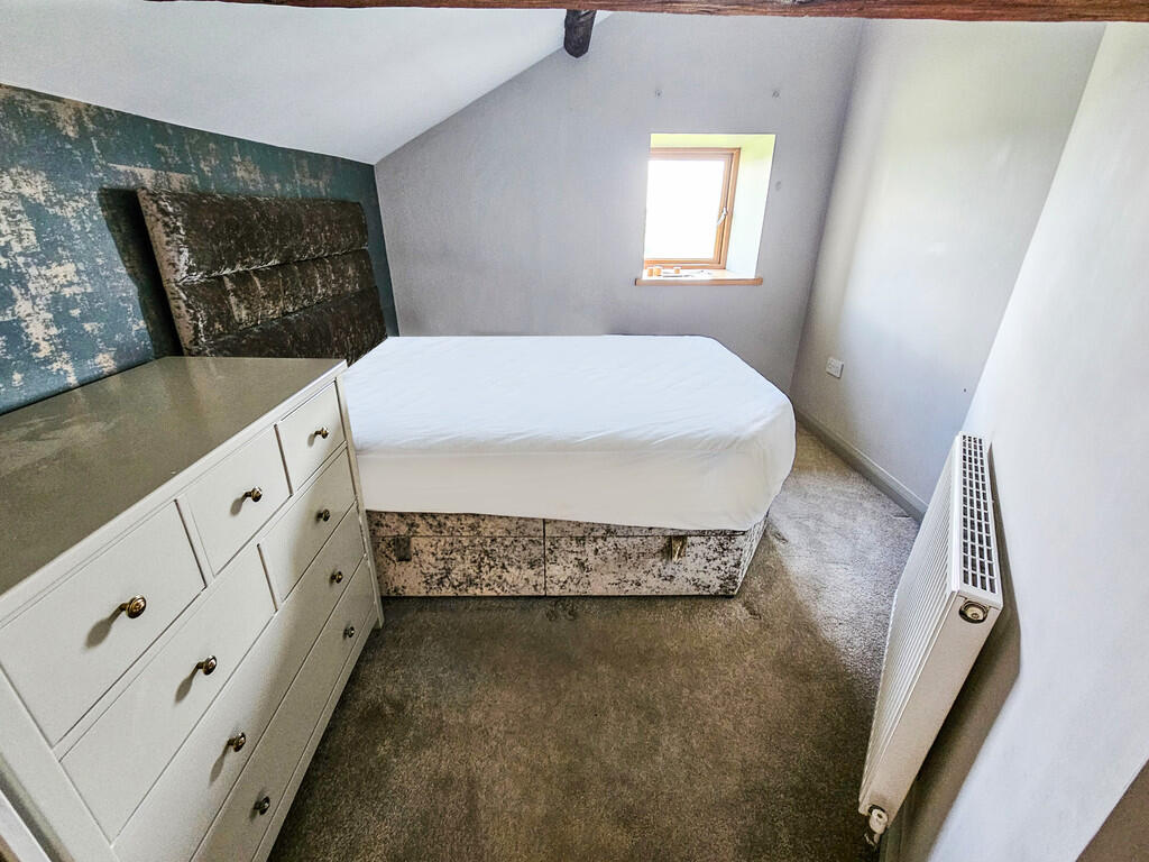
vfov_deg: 89.9
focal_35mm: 13
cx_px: 574
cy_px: 431
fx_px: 432
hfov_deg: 106.2
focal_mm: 2.2
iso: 400
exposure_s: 1/33
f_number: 2.2
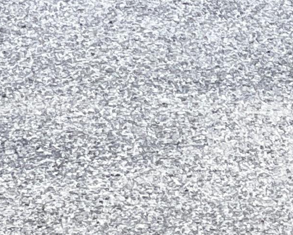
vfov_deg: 3.7
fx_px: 3592
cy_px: -398
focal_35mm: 414
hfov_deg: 4.7
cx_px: 358
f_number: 2.2
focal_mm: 7.5
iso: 40
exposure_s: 1/121
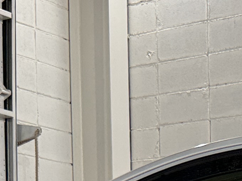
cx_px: 285
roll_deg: -0.1
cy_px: 379
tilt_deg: -2.0
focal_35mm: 143
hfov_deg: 13.4
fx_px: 1000
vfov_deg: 9.6
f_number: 1.78
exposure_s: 1/120
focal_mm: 6.76
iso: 200
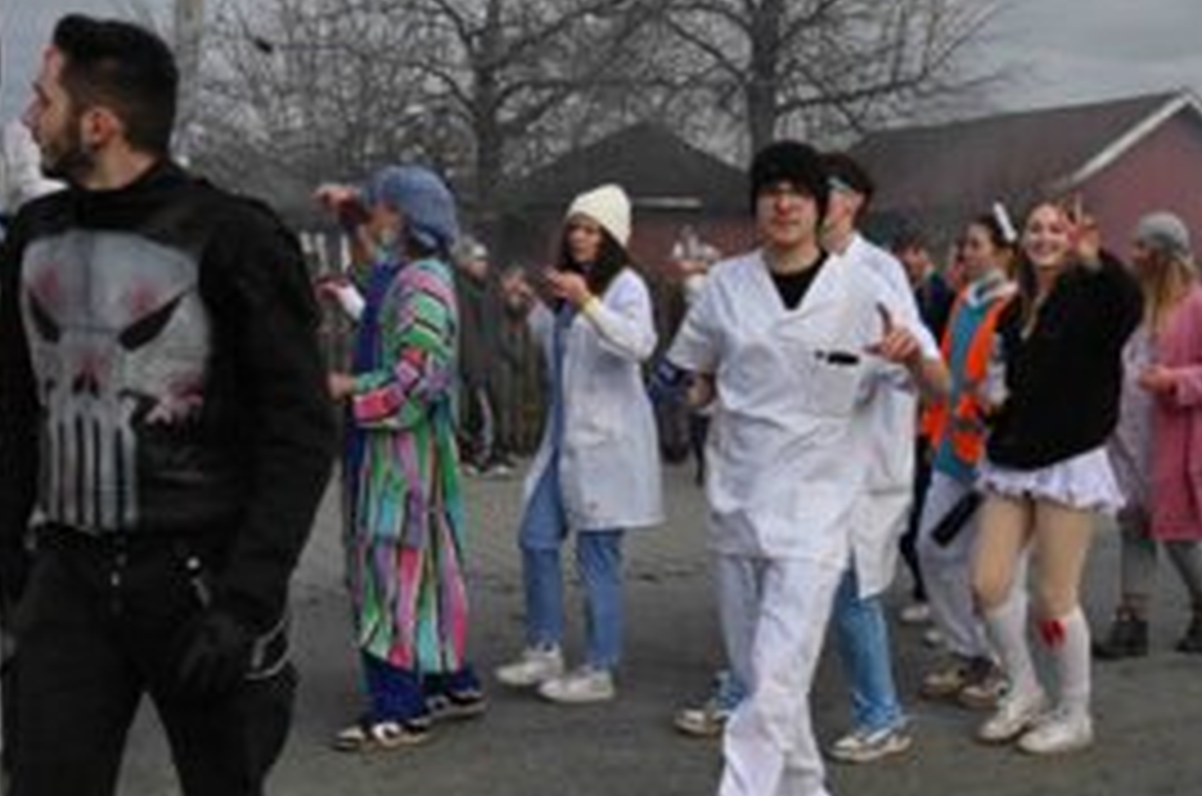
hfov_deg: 36.5
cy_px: 427
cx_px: 815
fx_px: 1800
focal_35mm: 54
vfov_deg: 25.0
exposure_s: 1/1000
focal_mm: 36
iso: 2500
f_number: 16
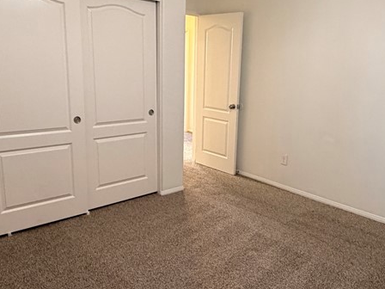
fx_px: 356
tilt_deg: -13.7
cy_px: 146
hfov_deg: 56.4
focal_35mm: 32
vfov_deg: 44.2
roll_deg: -2.4
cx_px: 230
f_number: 2.2
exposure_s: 1/60
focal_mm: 2.22
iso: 320
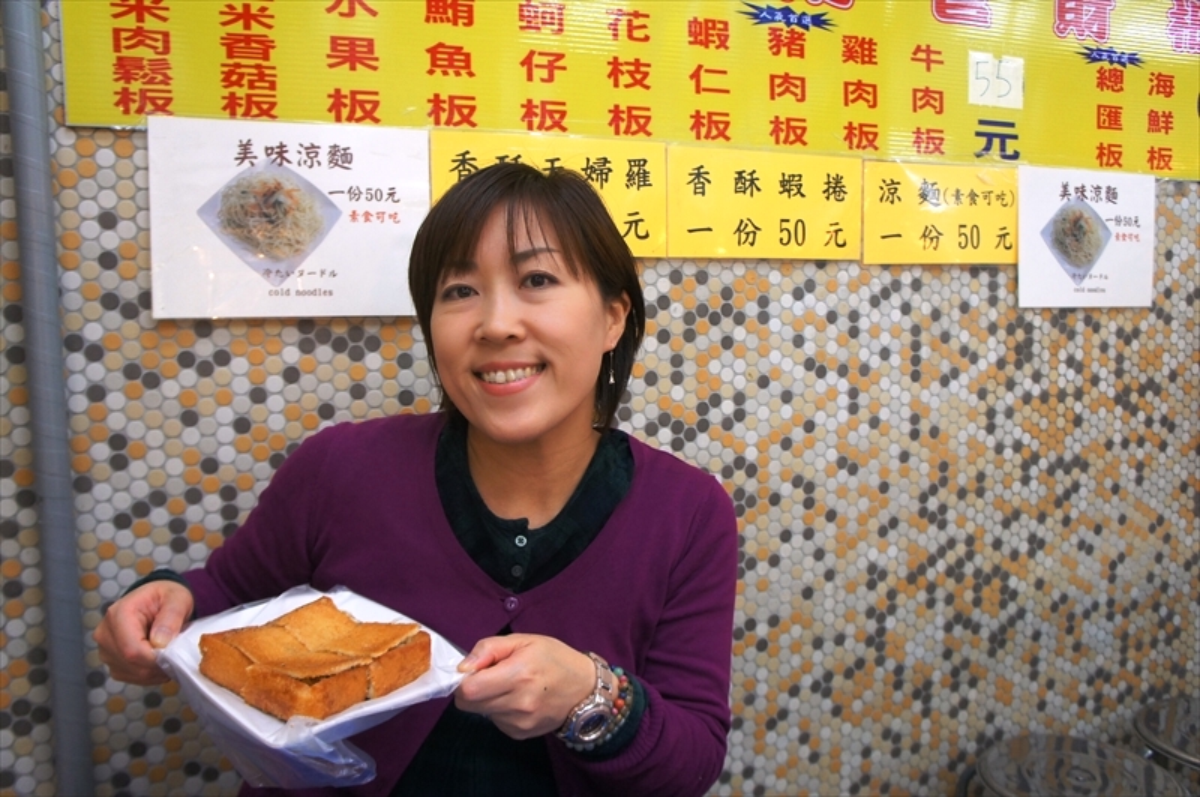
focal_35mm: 30
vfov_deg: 43.5
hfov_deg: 62.0
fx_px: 999
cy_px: 398
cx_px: 600
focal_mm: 20
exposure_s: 1/160
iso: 800
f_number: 4
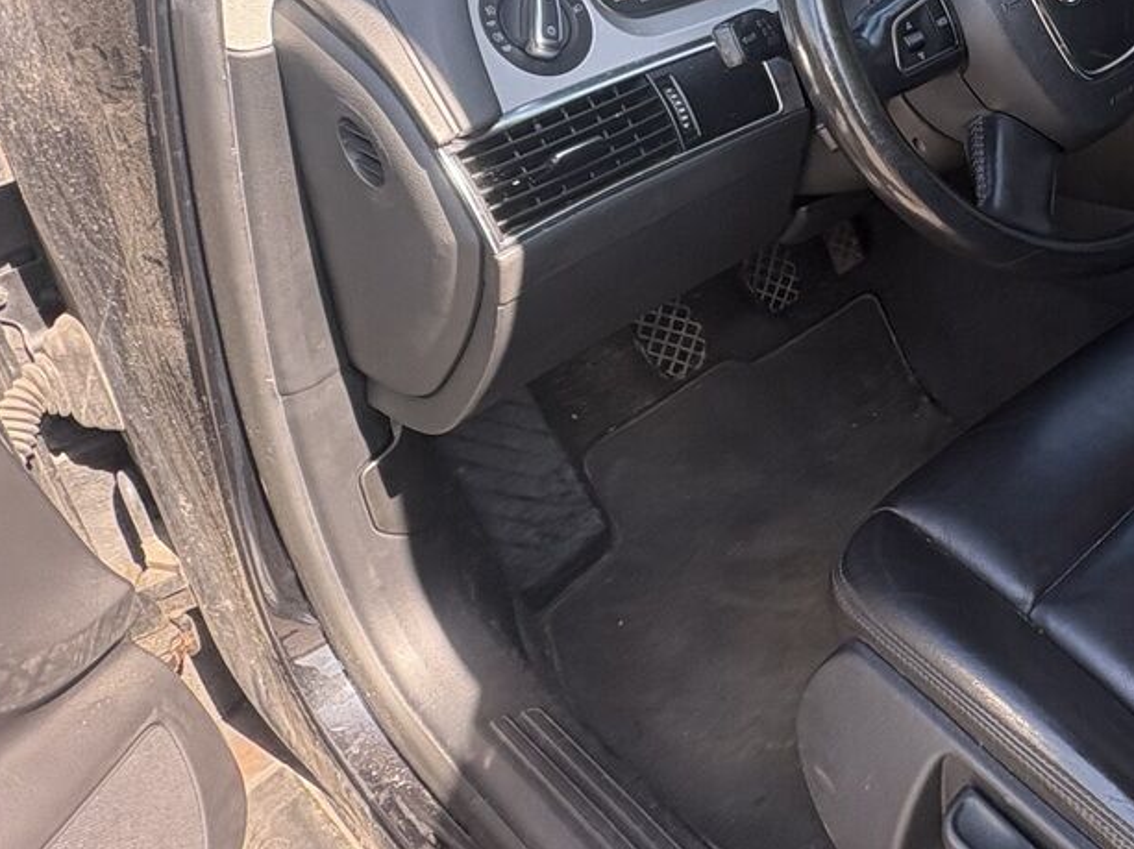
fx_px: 1277
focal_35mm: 39
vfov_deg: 35.6
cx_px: 1203
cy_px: 170
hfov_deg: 40.2
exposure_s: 1/128
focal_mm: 2.22
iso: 100
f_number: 2.2
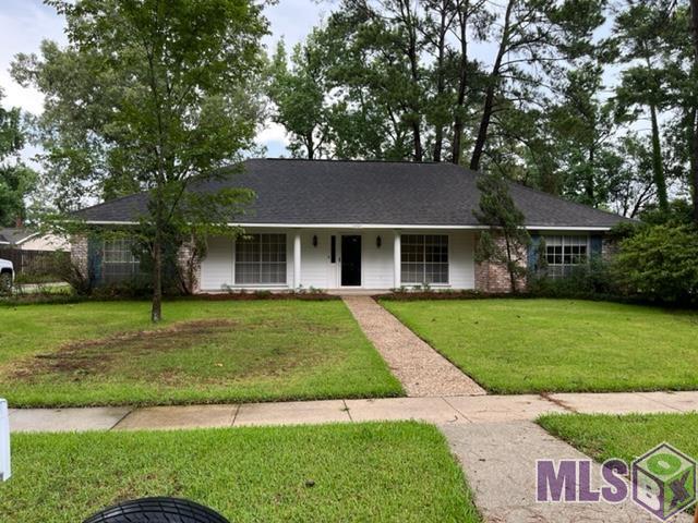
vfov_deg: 53.1
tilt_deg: +0.4
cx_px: 349
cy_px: 262
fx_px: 524
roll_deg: -0.2
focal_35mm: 26
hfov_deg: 67.3
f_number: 1.6
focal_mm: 5.1
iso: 50
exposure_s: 1/209
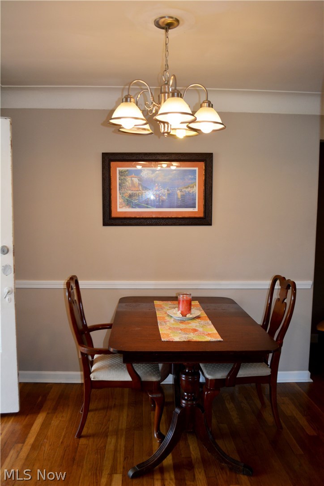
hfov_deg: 43.6
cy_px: 243
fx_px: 405
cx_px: 162
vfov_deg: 61.9
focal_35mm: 30
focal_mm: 20
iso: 360
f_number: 3.8
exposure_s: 1/125
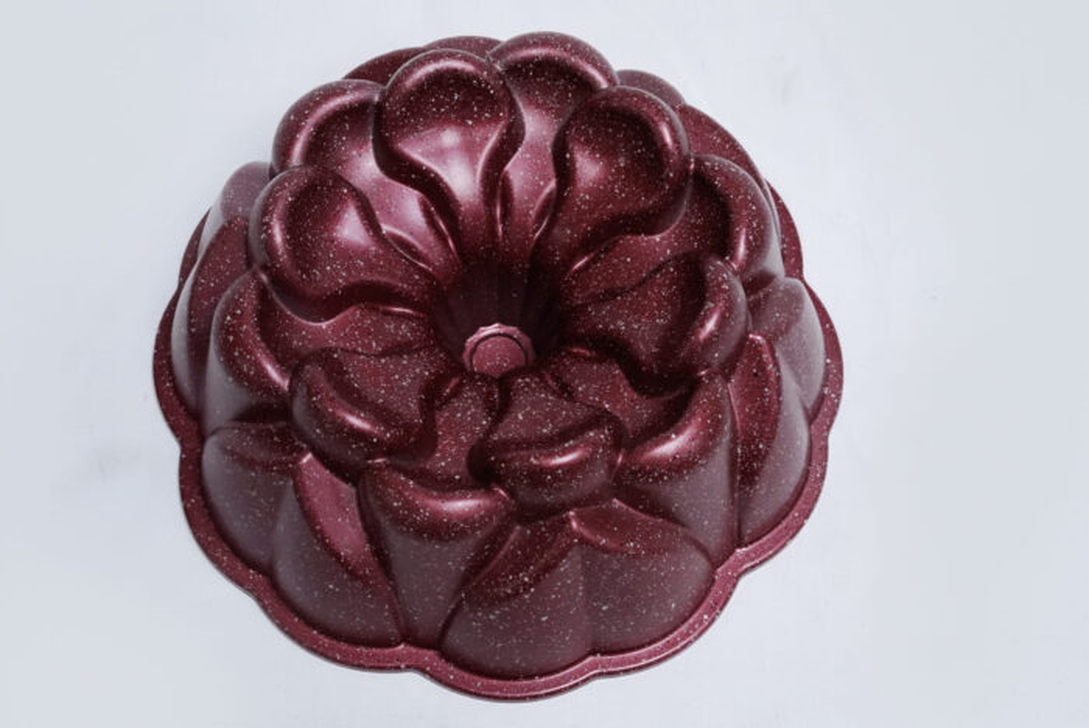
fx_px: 2028
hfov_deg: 30.1
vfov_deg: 20.3
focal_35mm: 67
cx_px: 544
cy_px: 364
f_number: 16
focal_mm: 67
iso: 6400
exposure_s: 1/160
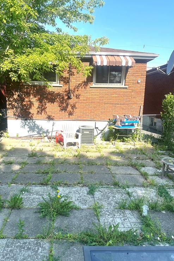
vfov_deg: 69.4
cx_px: 73
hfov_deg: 49.4
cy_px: 127
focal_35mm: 26
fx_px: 188
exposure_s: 1/2203
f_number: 1.78
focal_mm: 6.86
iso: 80
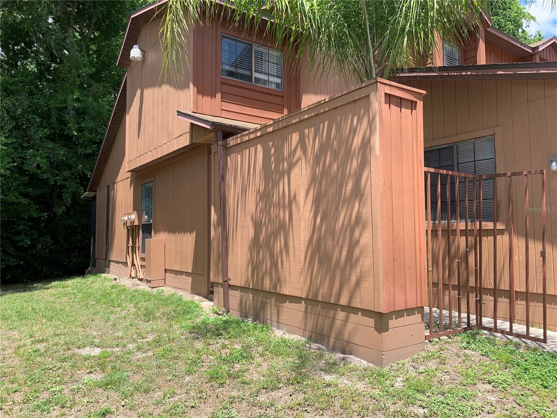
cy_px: 209
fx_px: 418
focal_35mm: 26
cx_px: 278
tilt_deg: +2.8
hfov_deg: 67.3
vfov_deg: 53.1
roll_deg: +0.0
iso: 25
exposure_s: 1/706
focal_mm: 4.25
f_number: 1.8
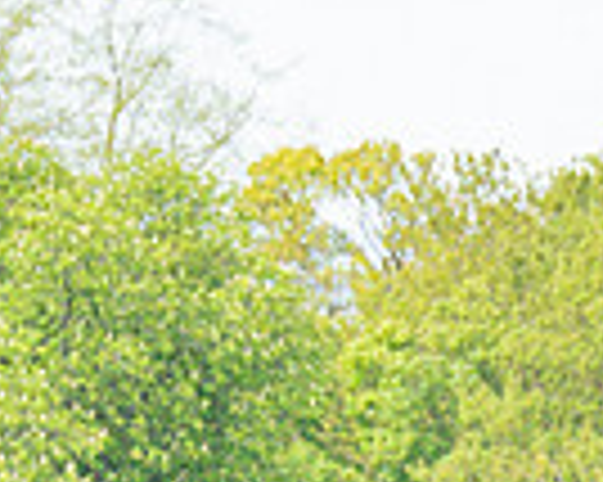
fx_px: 34597
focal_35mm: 1940
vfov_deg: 0.8
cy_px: 1170
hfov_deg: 1.0
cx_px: 853
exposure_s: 1/2000
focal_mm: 200
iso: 400
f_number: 4
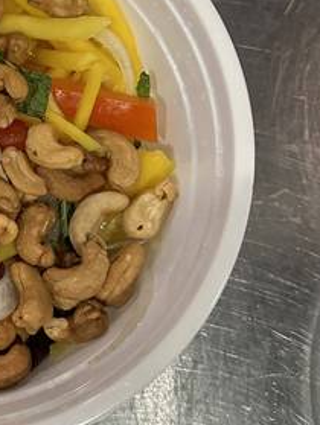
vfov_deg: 30.2
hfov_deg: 22.0
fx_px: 775
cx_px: -41
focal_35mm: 63
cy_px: 107
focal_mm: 6.86
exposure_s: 1/60
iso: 640
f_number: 1.78
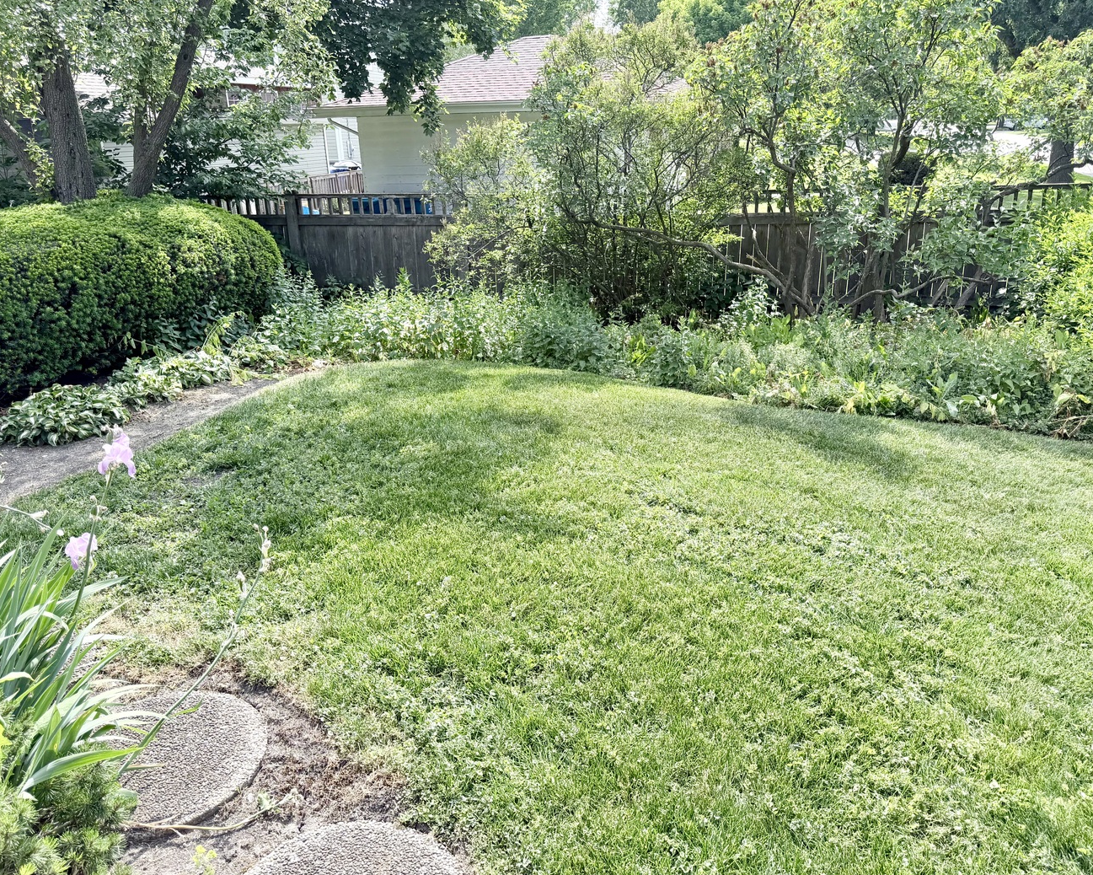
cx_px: 555
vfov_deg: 54.9
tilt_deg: -19.2
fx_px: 841
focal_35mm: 26
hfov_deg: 66.0
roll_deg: +2.0
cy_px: 427
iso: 80
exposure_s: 1/1174
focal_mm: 6.76
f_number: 1.78
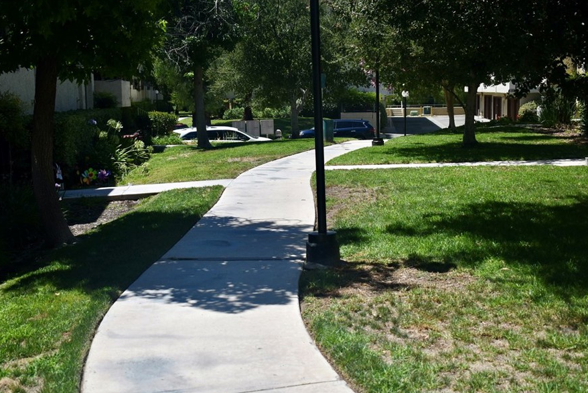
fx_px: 801
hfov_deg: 40.3
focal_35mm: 49
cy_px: 210
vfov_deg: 27.5
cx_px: 281
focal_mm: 28
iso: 320
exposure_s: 1/3200
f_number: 4.2
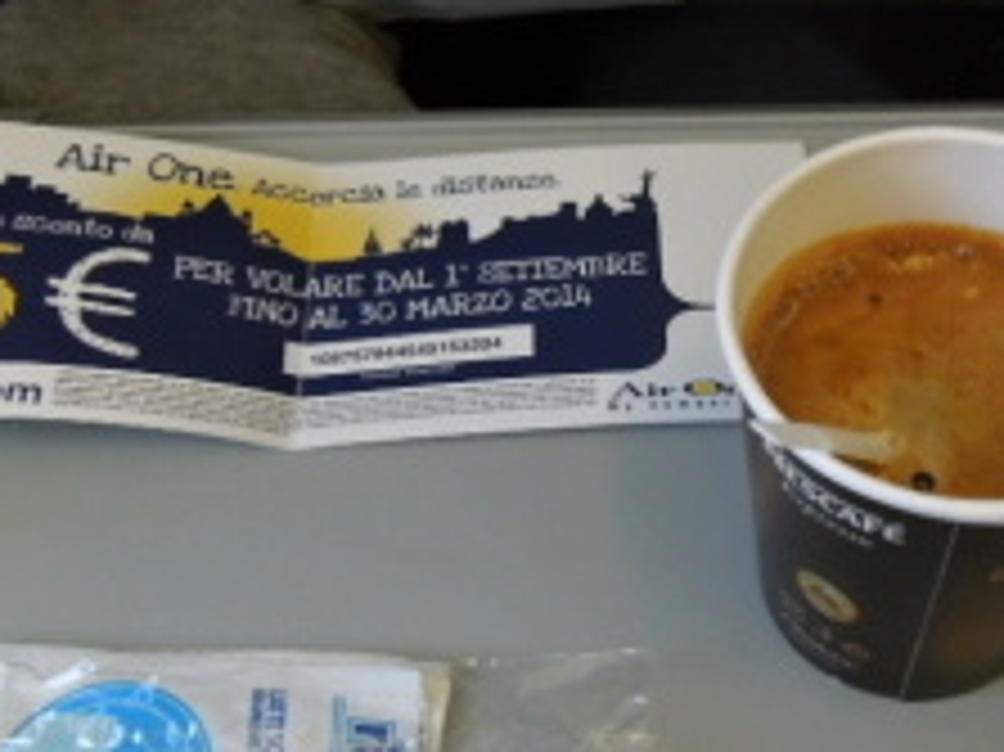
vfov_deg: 26.1
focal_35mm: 56
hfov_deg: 34.0
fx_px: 1623
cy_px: 381
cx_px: 680
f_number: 3.3
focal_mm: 4.5
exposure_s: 1/30
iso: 320
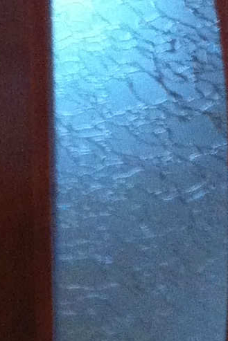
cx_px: 278
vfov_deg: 10.8
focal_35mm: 191
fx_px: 1813
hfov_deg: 7.1
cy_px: 138
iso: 500
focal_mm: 3.85
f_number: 2.8
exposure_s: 1/15
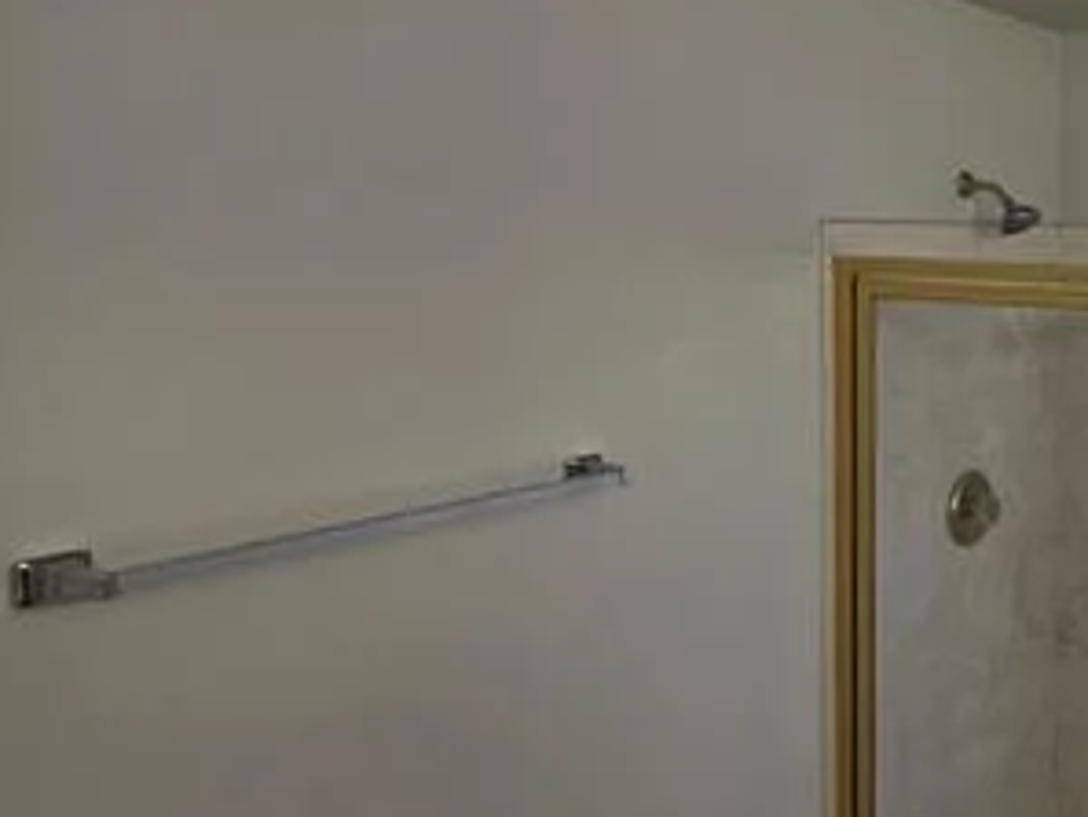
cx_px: 1388
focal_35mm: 35
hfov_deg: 36.3
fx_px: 1101
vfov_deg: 40.5
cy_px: 319
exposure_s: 1/120
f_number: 1.9
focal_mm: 2.2
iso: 40
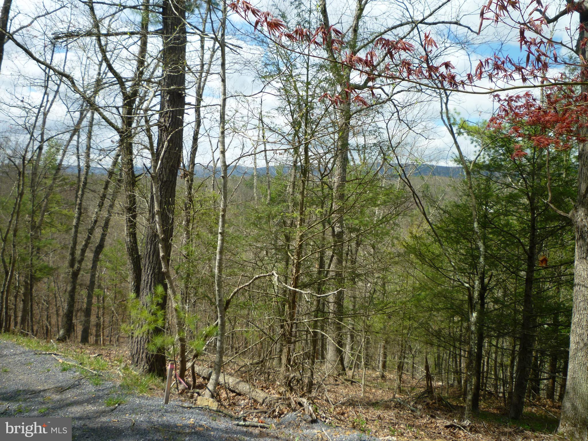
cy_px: 220
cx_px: 294
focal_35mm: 29
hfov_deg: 61.7
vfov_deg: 48.2
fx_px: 493
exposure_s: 1/500
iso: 80
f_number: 3.5
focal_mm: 5.2
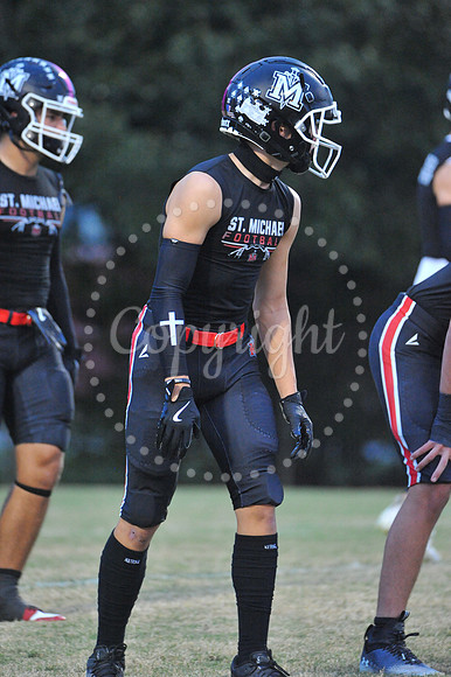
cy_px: 338
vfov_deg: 4.1
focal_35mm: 500
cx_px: 226
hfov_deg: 2.7
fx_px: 9406
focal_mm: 500
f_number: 6.3
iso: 6400
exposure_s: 1/200
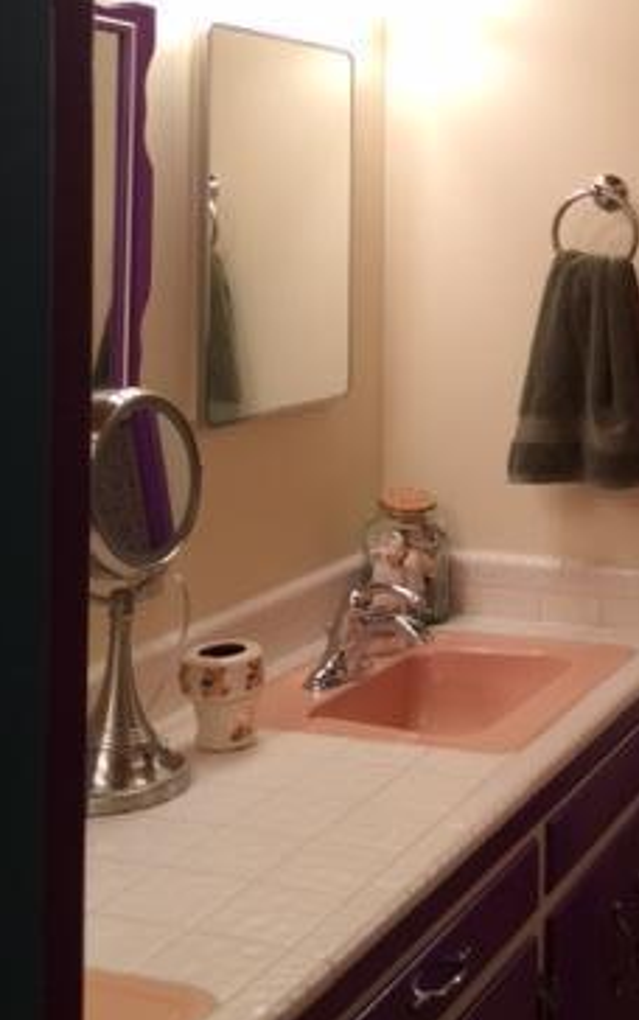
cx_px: 661
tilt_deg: -0.4
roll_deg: +0.0
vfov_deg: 36.5
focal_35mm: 54
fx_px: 1502
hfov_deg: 22.9
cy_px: 241
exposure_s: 1/40
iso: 40
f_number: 2.2
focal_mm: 4.15
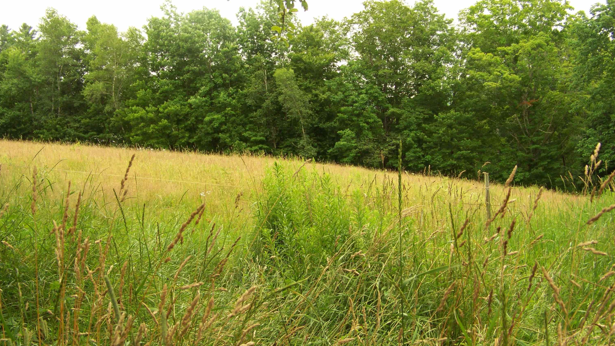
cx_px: 303
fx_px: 652
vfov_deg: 29.7
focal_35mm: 40
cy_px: 189
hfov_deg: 50.5
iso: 69
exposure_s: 1/125
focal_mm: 5.85
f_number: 2.8
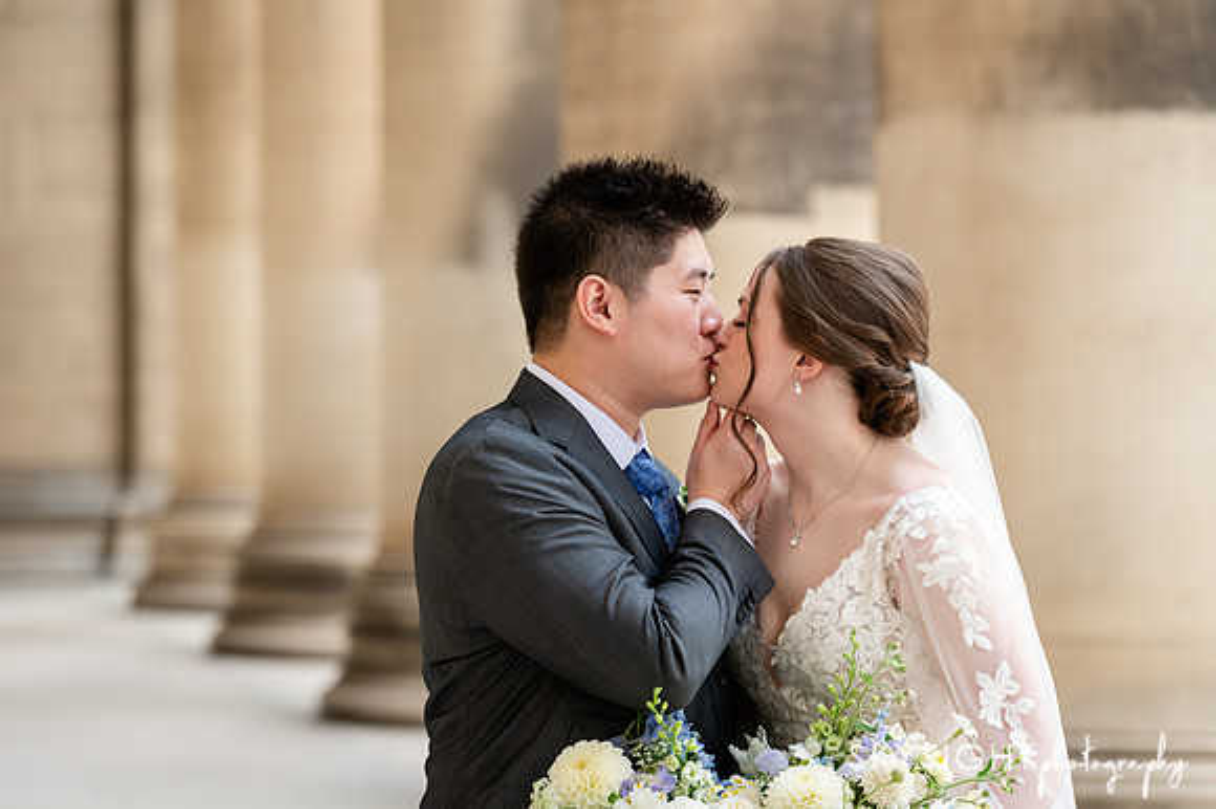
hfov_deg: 15.4
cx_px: 608
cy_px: 404
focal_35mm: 133
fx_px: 4504
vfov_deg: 10.3
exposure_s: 1/320
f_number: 4
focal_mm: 130
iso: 640
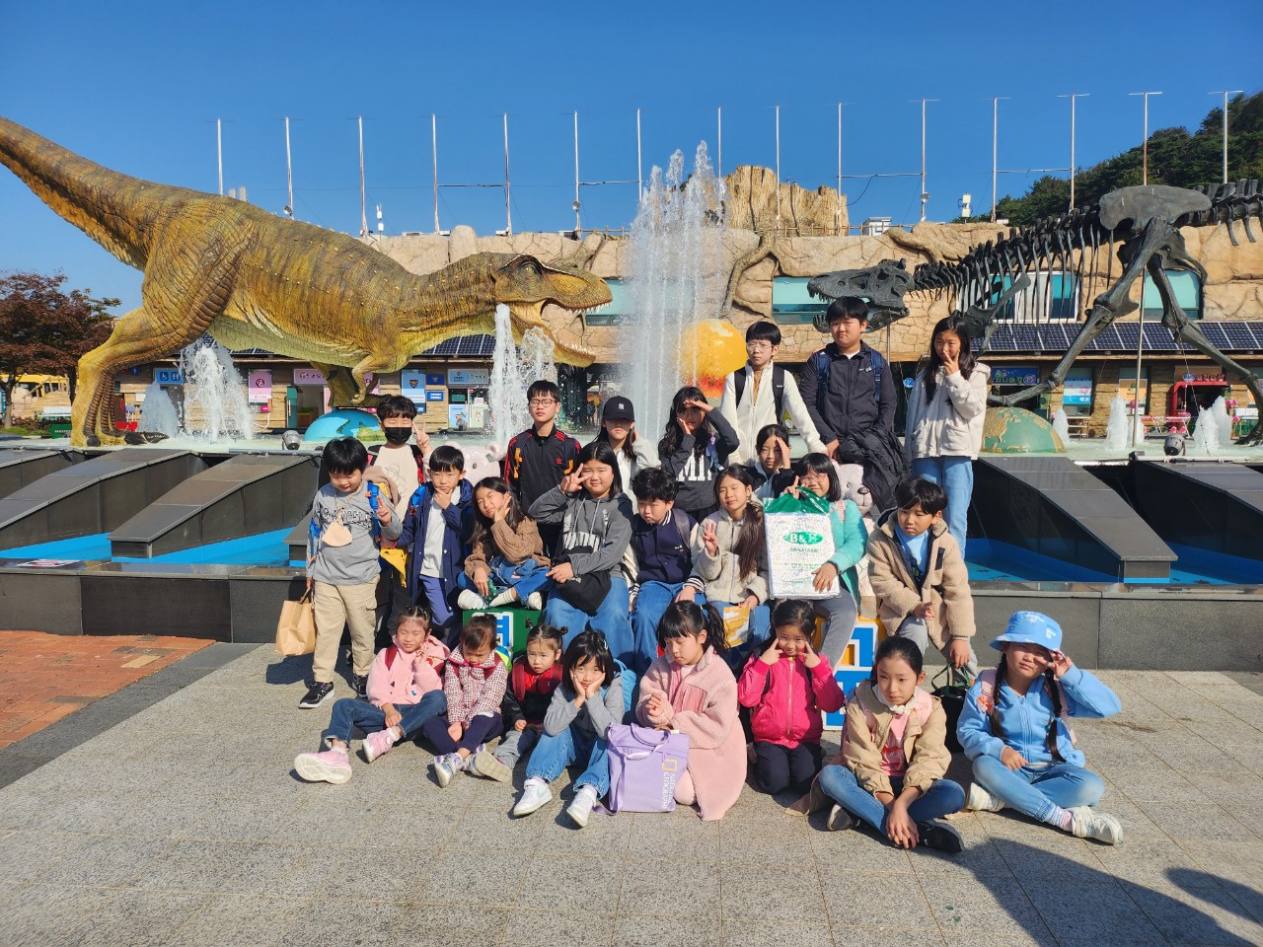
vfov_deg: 56.8
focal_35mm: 24
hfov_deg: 71.6
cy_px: 474
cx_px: 632
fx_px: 876
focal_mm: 5
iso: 50
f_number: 1.8
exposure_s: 1/5000
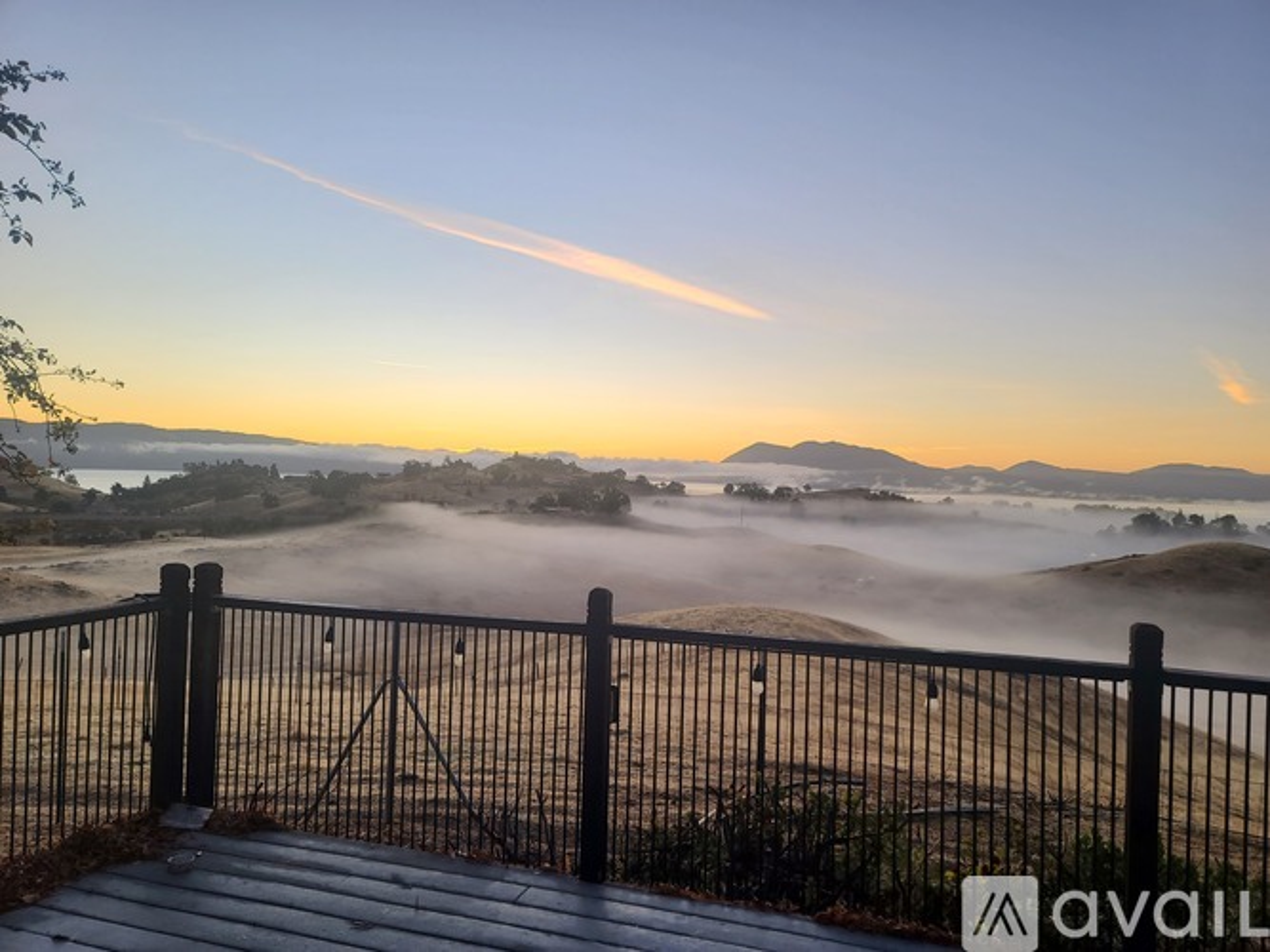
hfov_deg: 69.4
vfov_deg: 54.9
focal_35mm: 25
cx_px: 635
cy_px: 476
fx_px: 917
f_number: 1.8
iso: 16
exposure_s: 1/120
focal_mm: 7
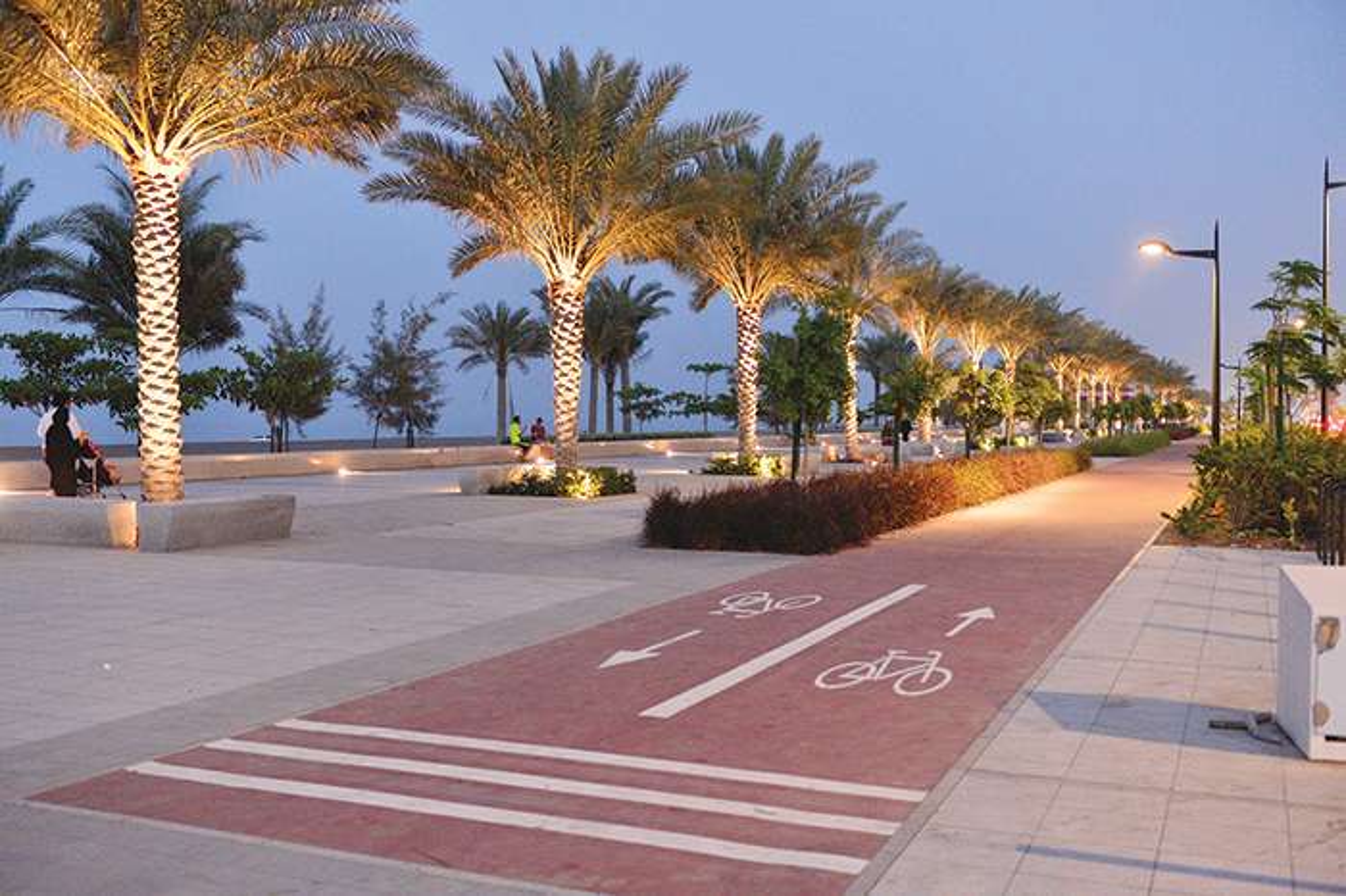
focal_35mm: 36
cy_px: 448
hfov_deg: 53.2
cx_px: 673
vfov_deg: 36.8
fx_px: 1345
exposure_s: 1/40
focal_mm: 36
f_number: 3.2
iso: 5000
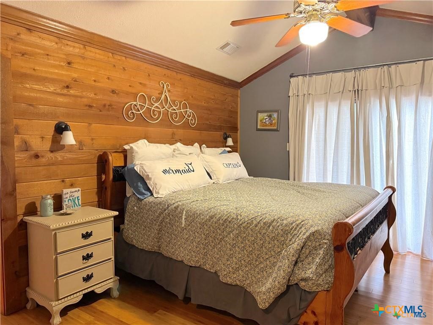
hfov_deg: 71.6
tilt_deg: -4.3
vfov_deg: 56.8
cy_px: 162
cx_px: 216
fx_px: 300
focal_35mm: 24
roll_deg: -0.3
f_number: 1.78
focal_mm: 6.76
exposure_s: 1/60
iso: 640
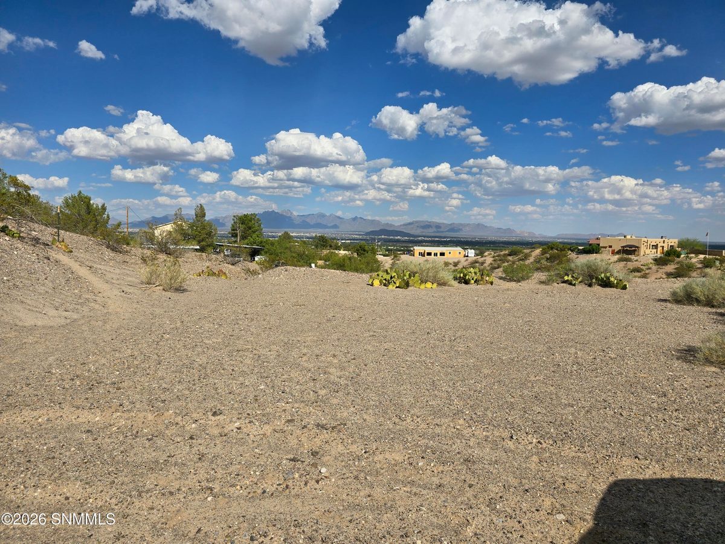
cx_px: 362
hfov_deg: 73.9
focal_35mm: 23
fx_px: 482
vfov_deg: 58.9
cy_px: 272
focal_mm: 6.3
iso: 12
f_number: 1.7
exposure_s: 1/1414
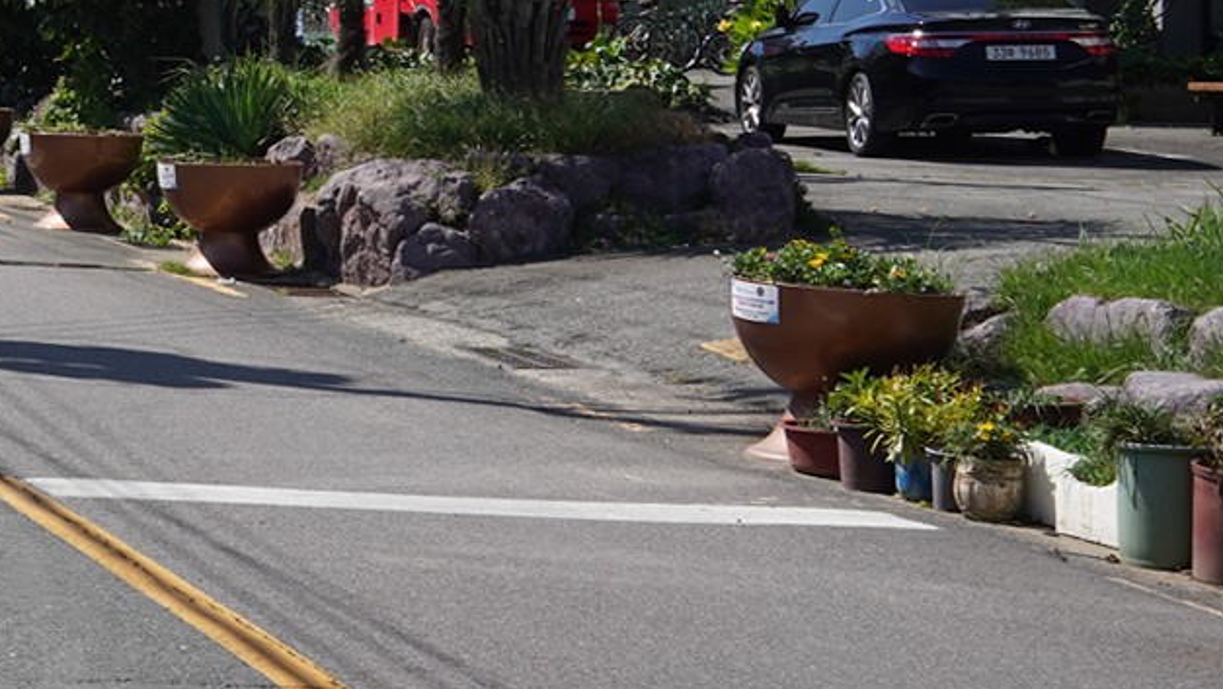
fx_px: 3795
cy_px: -14
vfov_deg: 10.3
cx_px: -373
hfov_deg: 17.2
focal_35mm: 117
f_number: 13
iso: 100
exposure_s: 1/100
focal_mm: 35
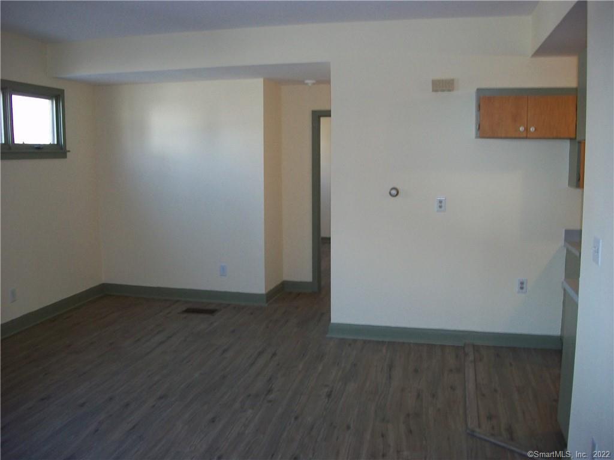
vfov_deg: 44.2
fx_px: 568
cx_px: 307
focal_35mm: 32
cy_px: 230
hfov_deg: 56.8
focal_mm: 5.7
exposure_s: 1/30
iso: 160
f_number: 2.9
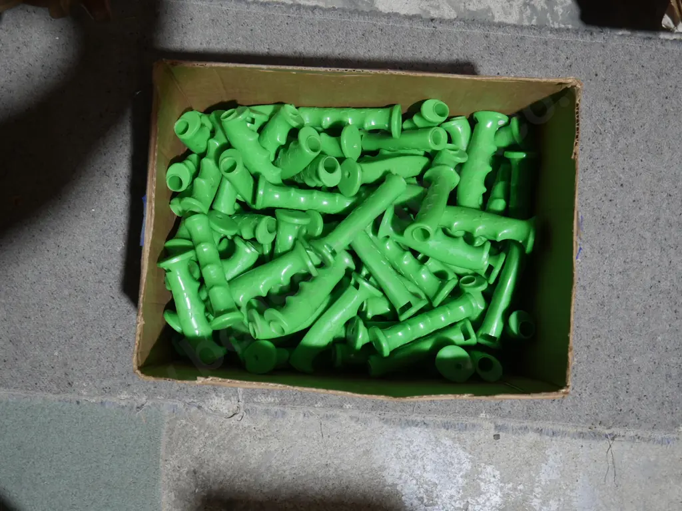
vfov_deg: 39.7
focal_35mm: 36
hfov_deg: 51.4
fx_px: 709
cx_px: 341
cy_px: 256
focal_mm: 18
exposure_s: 1/60
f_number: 4
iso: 400
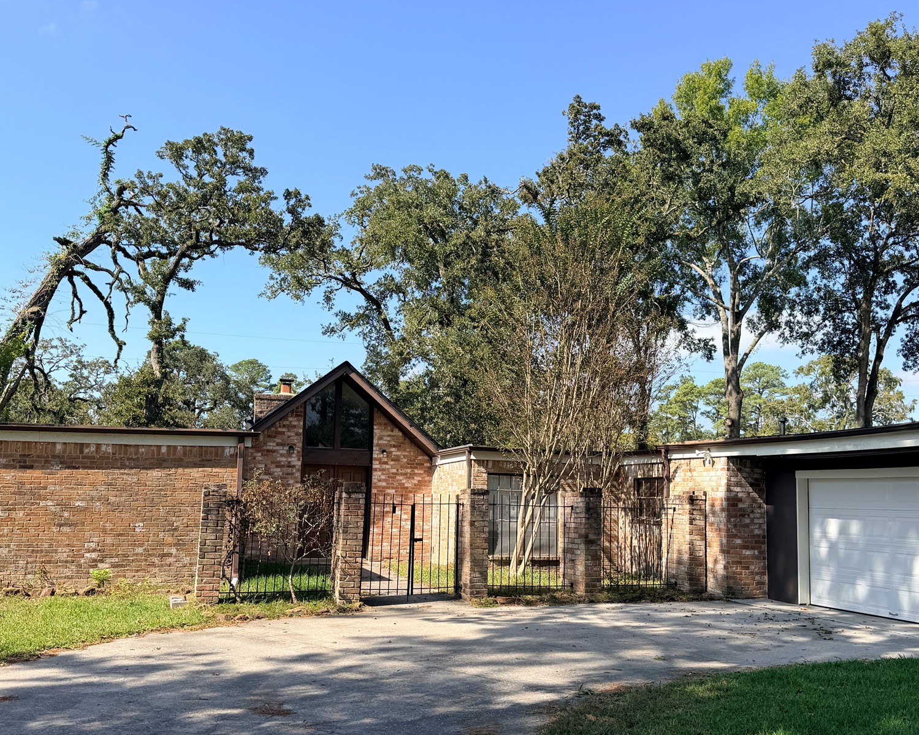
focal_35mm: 32
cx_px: 486
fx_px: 870
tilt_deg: +5.2
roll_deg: -0.9
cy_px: 416
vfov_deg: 45.7
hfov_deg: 55.6
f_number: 1.78
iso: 80
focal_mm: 6.76
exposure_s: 1/2801
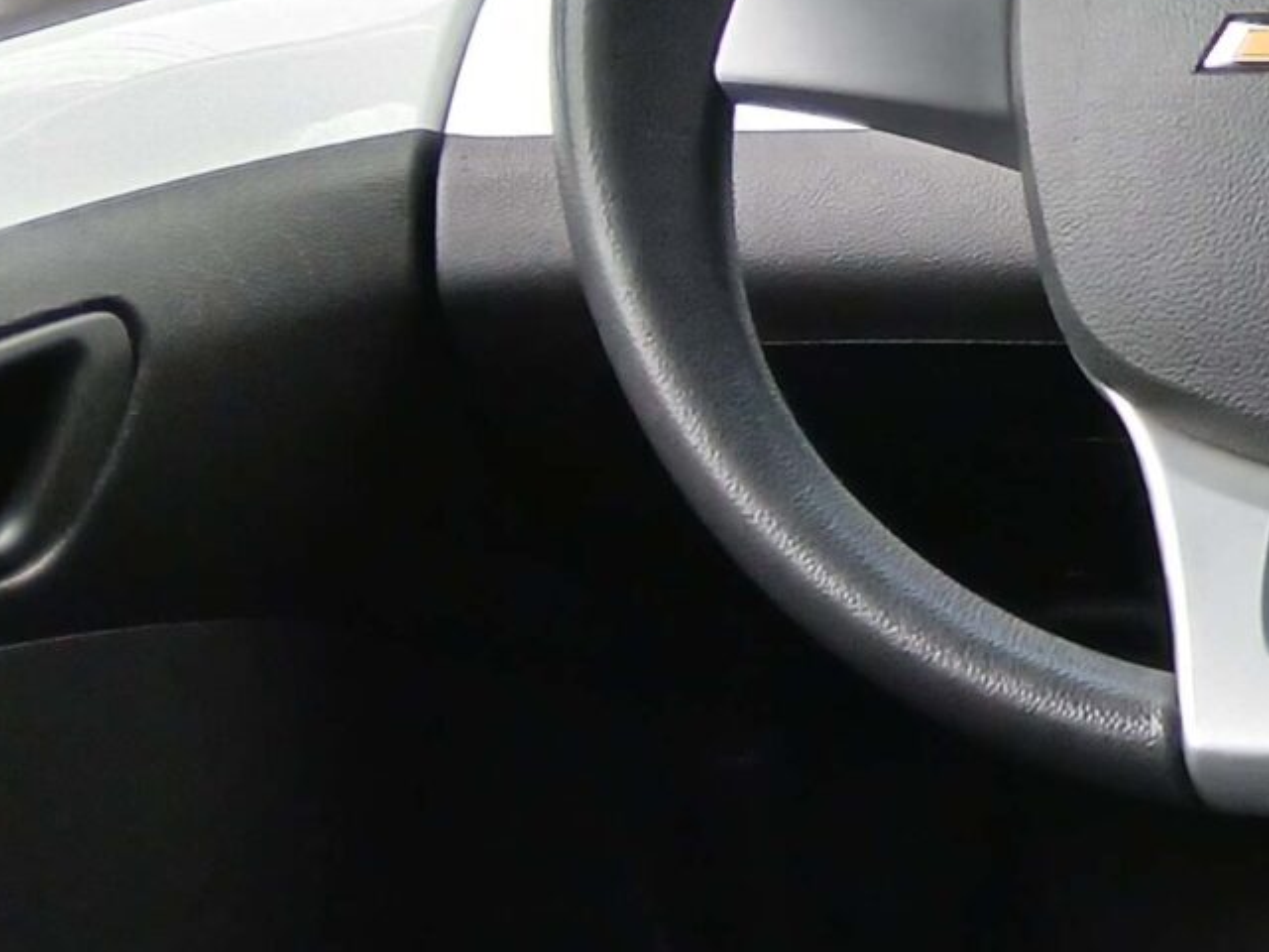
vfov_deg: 14.0
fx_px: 3813
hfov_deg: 15.3
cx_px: 2514
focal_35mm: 104
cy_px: -30
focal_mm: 3.98
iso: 160
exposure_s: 1/50
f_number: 1.8
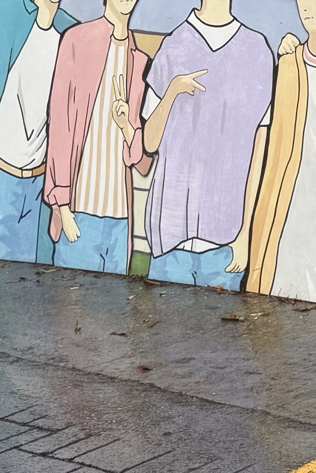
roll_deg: -3.2
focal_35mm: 109
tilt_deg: -9.5
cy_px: 38
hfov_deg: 11.6
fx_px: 1435
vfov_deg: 18.4
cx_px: 583
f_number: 1.78
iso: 80
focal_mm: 6.76
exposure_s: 1/654
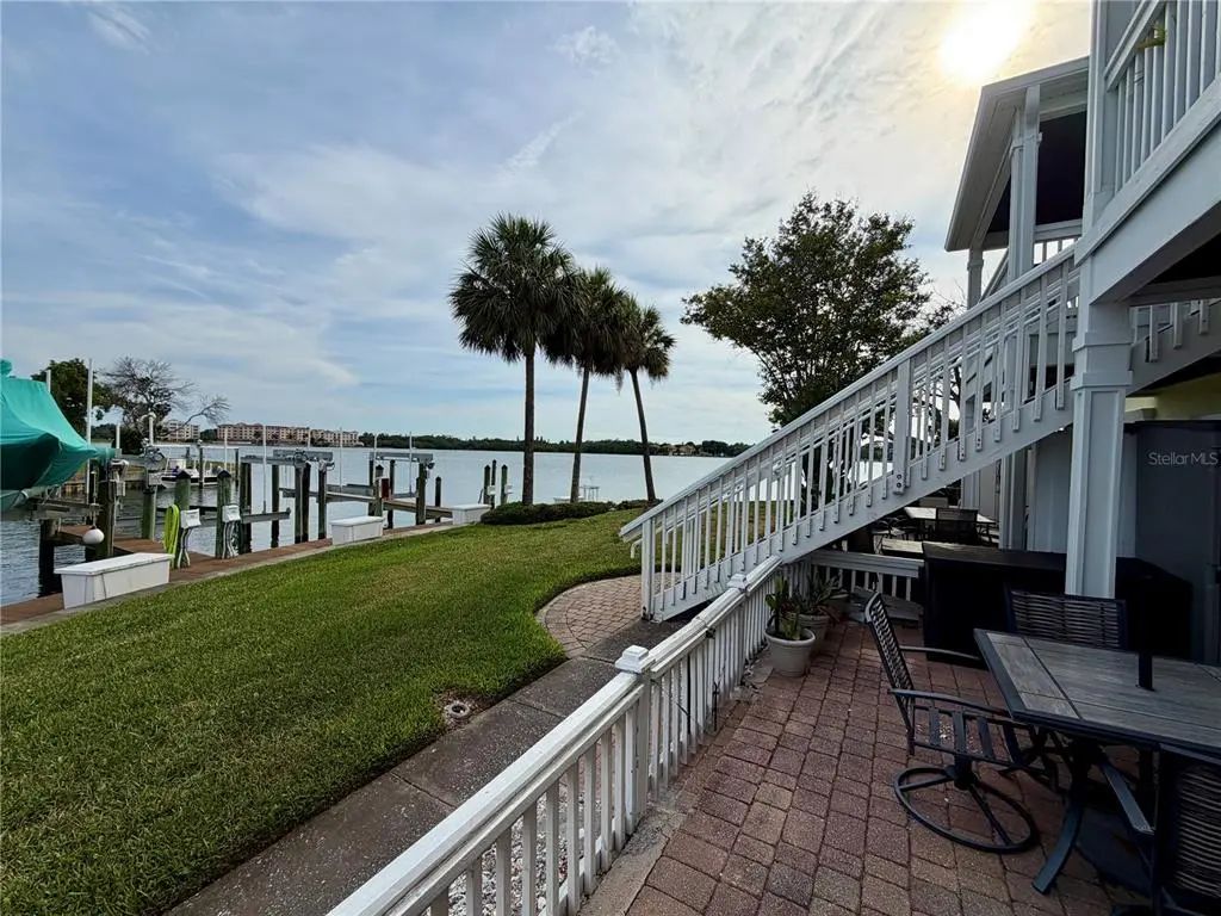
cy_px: 458
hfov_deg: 102.1
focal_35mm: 14
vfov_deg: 85.7
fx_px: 494
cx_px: 610
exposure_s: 1/1339
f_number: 2.2
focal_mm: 2.22
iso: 20
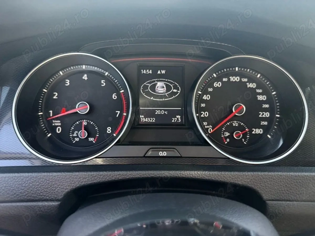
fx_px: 218
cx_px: 158
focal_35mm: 24
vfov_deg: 56.8
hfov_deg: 71.6
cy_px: 118
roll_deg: -0.3
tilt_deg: -22.8
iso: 200
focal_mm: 6.76
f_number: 1.78
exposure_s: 1/131
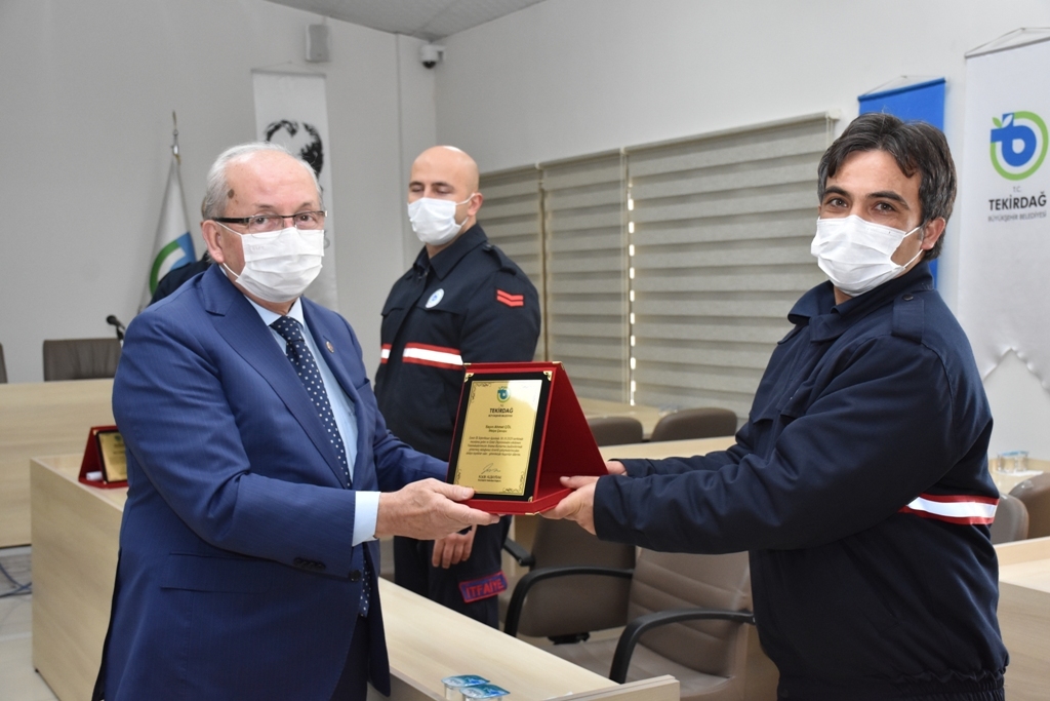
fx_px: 1313
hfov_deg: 43.6
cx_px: 525
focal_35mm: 45
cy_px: 350
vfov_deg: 29.9
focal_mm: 30
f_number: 5
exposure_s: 1/160
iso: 1600
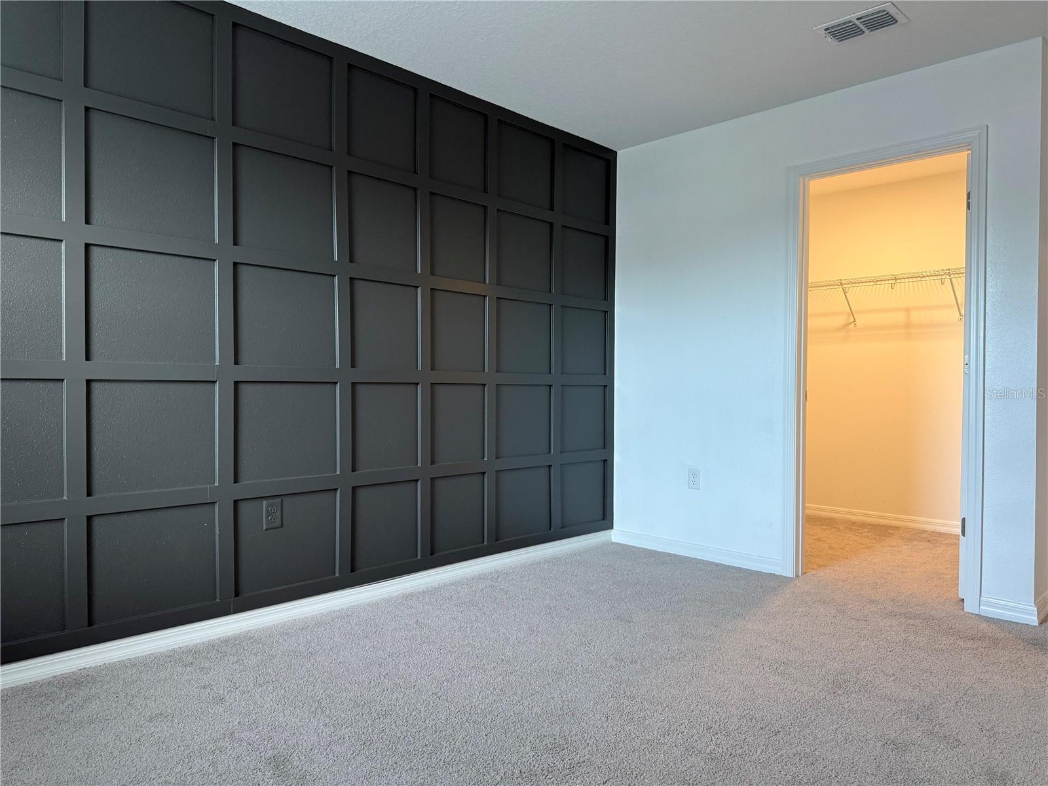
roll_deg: +0.0
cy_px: 393
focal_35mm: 24
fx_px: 727
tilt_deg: -0.1
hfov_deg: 71.6
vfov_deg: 56.8
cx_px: 524
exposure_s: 1/60
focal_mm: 6.76
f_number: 1.78
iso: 250
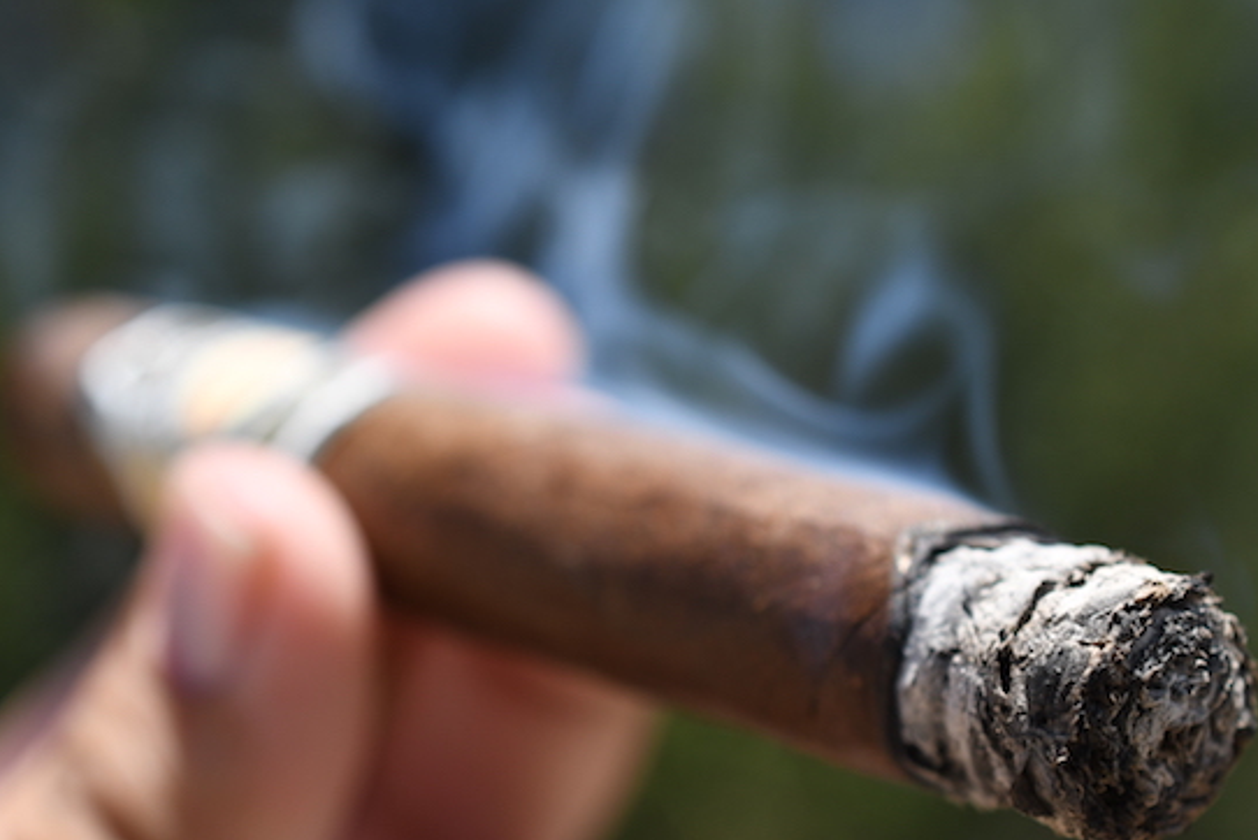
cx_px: 573
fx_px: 2552
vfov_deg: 18.7
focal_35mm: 73
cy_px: 492
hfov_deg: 27.7
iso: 250
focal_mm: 40
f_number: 5
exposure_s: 1/1600
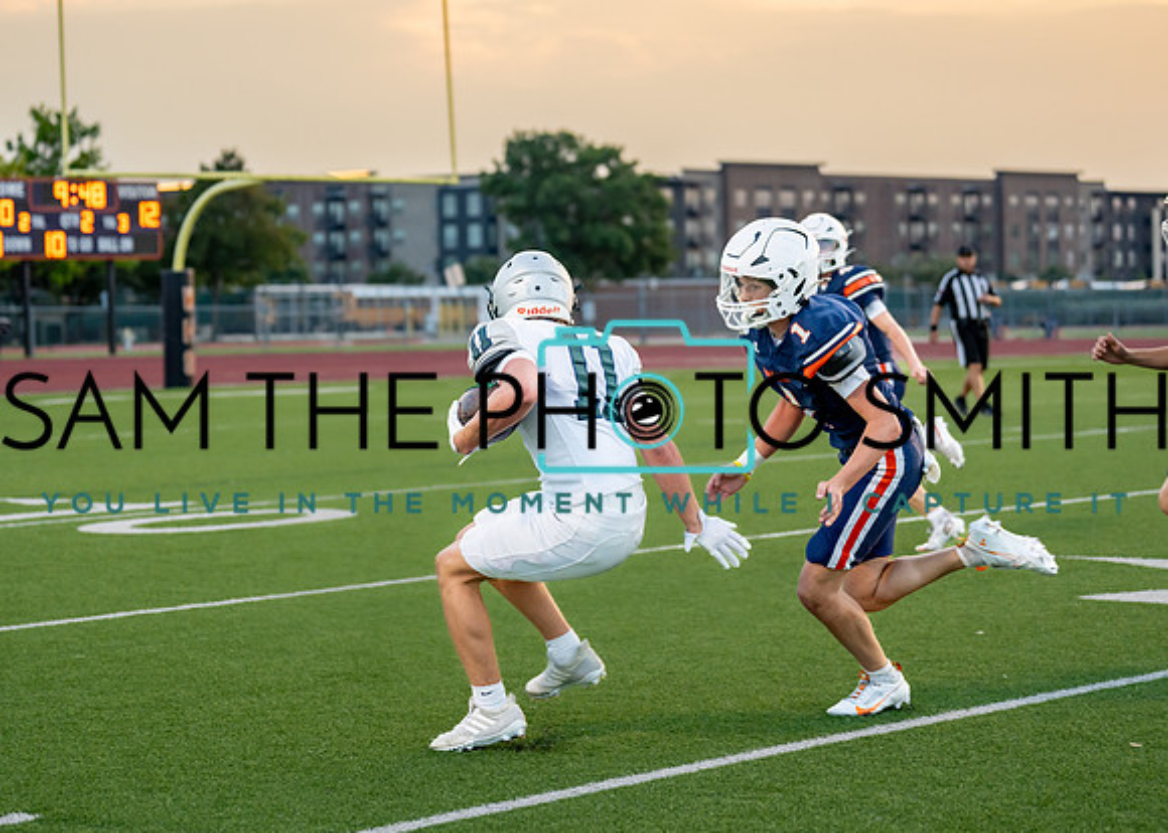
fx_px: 2828
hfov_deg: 23.3
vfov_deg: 16.8
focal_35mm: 85
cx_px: 533
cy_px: 387
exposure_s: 1/1000
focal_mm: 70
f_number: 2.8
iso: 800
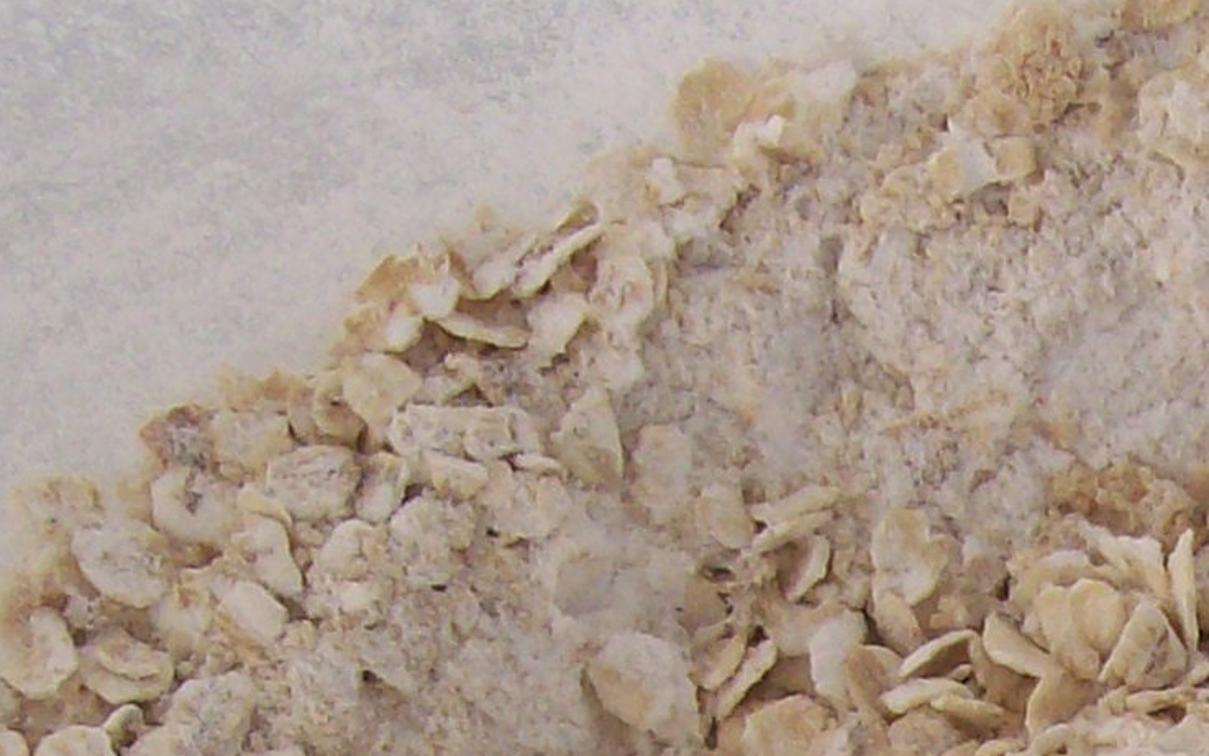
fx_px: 5240
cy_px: 1725
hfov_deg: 12.7
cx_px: 1629
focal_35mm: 159
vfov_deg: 7.7
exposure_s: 1/37
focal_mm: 6
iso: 80
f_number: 2.7
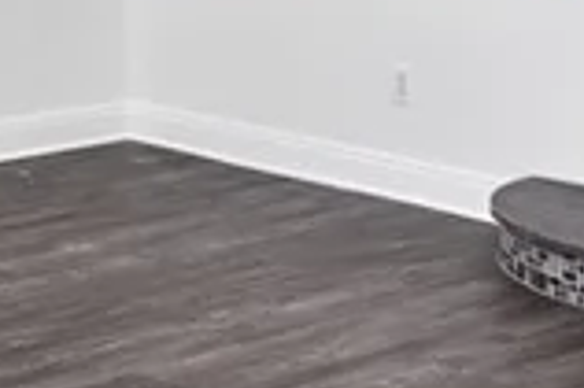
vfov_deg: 10.8
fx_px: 1896
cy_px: -364
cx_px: -41
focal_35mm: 117
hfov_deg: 17.0
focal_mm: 12
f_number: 8
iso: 500
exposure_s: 1/2.5
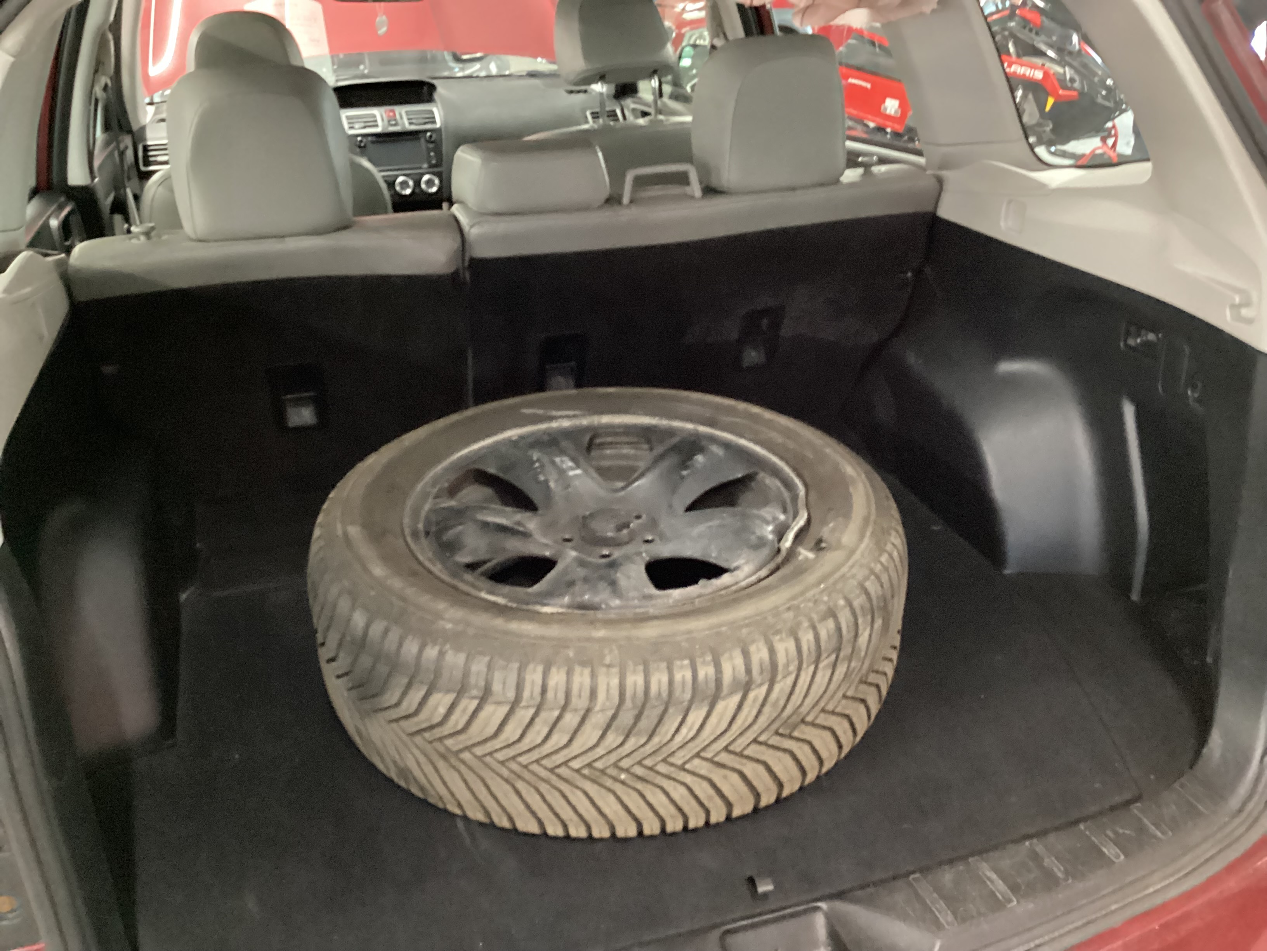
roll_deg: +1.8
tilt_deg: -25.4
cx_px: 634
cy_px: 476
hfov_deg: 58.4
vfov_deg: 45.4
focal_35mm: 31
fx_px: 1135
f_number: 2.4
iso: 640
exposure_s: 1/17
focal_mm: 3.3
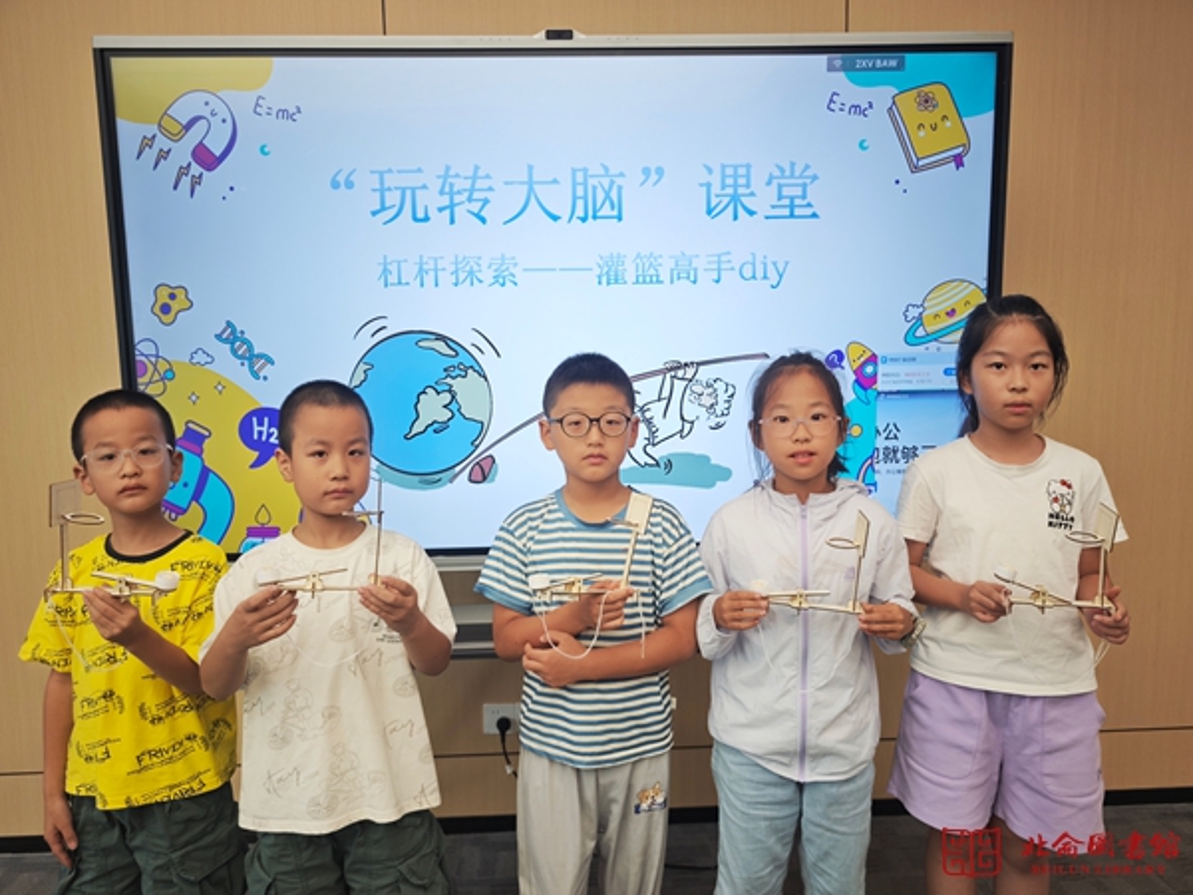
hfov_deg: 73.9
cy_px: 448
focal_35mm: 23
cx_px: 596
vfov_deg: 58.9
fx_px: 793
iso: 100
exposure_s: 1/100
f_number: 1.62
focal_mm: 6.55
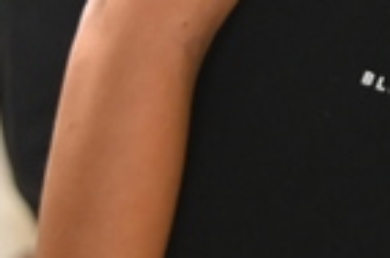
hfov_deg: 7.3
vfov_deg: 5.1
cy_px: -383
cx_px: 994
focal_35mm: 260
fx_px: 2810
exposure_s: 1/125
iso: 2000
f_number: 2.8
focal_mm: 36
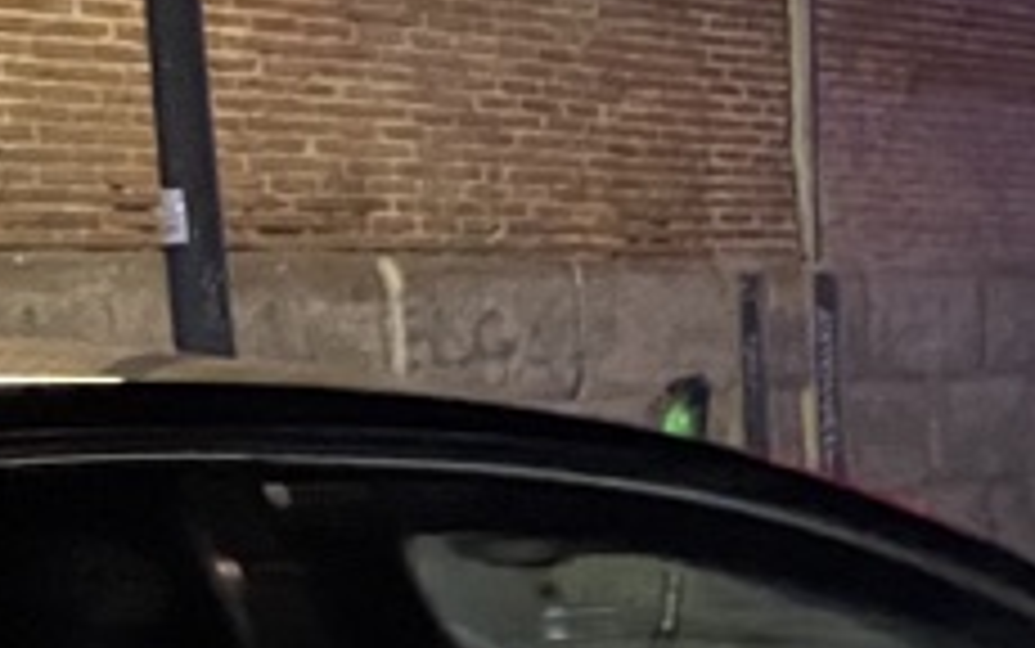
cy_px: 824
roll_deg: +0.5
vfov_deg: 10.7
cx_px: 1674
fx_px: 3387
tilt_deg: -7.8
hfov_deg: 15.6
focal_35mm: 120
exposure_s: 1/25
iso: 500
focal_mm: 4.2
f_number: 1.6
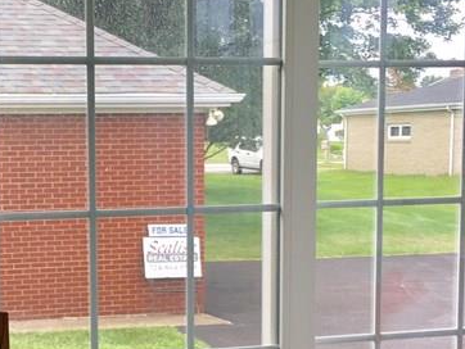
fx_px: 1102
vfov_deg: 17.8
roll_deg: -0.1
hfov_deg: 23.4
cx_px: 75
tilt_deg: -8.5
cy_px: 293
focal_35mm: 82
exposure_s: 1/120
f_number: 2.2
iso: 32
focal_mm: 4.15
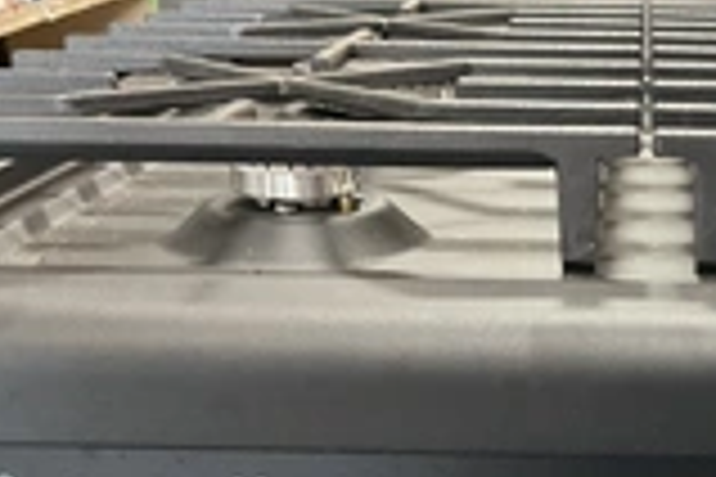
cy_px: 580
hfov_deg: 25.6
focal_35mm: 76
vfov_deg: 17.1
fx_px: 1511
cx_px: 671
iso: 400
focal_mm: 3
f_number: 1.8
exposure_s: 1/30
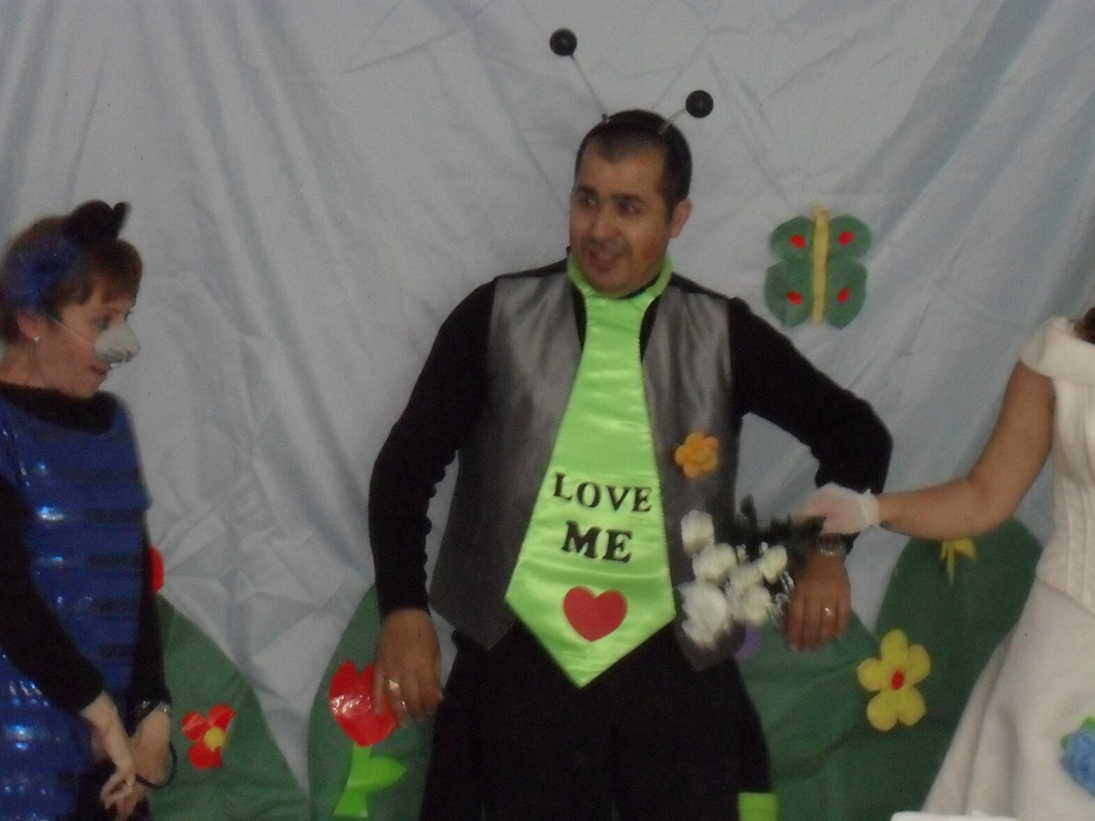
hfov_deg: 13.6
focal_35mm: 145
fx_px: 4586
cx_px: 775
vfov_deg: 10.2
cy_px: 663
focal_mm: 15.7
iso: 400
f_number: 5.5
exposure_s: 1/60
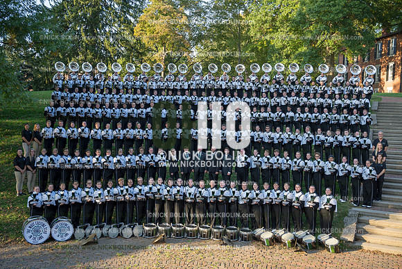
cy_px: 134
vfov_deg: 36.9
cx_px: 201
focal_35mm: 36
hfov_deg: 53.1
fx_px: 402
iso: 125
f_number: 4
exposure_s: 1/200
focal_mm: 36
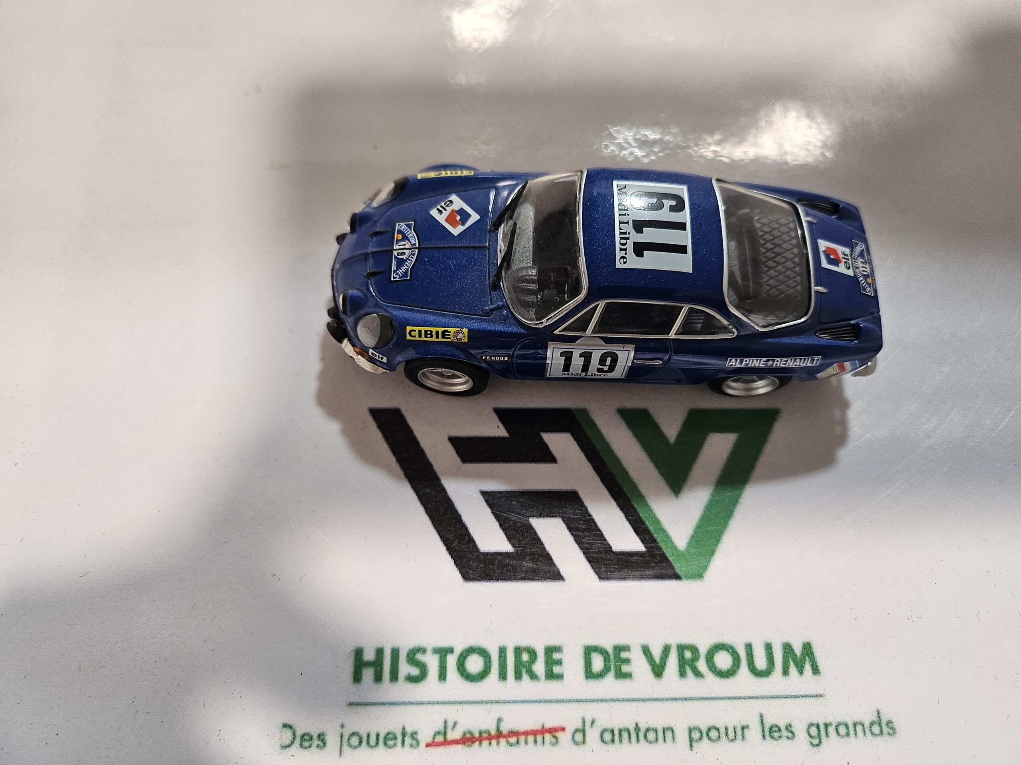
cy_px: 382
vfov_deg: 56.8
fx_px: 708
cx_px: 510
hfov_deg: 71.6
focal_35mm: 24
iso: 160
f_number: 1.8
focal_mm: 5
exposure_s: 1/100
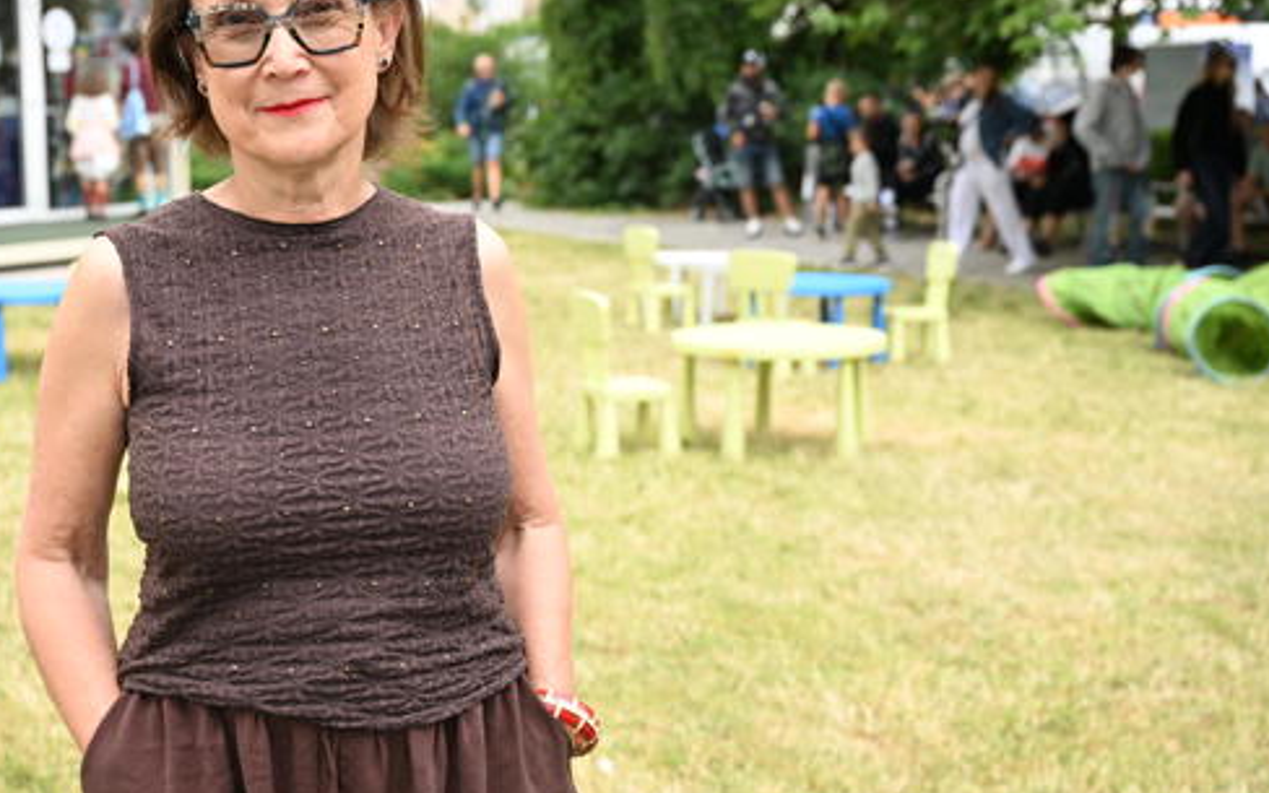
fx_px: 2144
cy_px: 385
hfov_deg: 32.6
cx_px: 403
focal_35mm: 62
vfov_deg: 21.0
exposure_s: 1/160
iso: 200
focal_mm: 43
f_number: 4.5
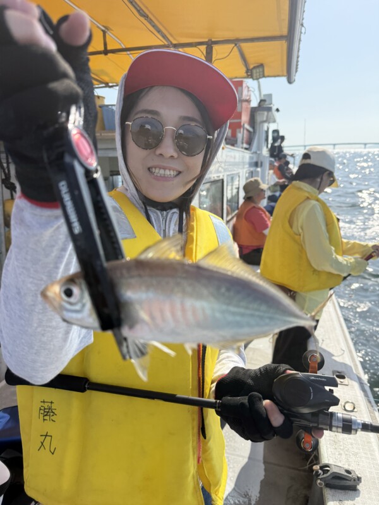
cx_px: 190
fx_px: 350
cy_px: 252
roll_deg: +0.2
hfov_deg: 56.8
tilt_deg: -15.5
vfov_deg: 71.6
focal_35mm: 24
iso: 100
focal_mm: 6.76
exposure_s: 1/3425
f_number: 1.78
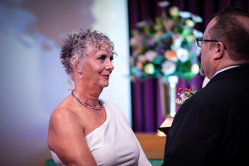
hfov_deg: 10.3
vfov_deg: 6.9
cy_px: 83
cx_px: 124
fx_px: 1384
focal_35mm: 200
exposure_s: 1/200
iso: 800
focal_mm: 200
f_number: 2.8
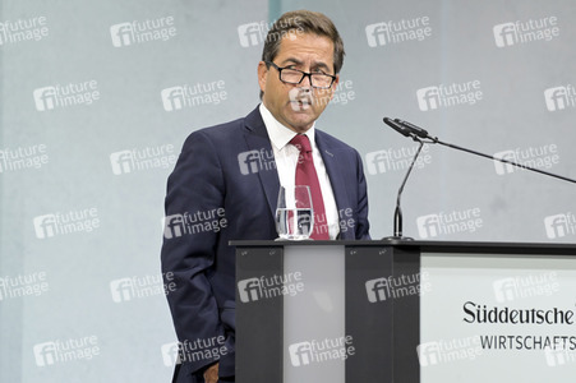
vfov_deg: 3.6
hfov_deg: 5.4
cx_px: 288
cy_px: 192
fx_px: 6075
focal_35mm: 380
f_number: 5.6
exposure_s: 1/500
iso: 4000
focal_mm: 380
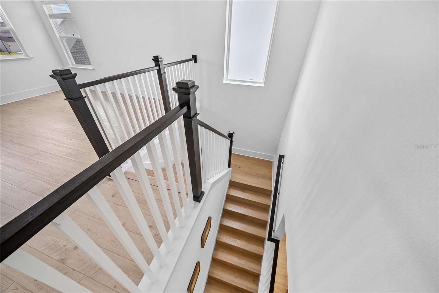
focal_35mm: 12
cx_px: 220
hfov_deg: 112.6
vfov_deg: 90.1
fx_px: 146
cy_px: 146
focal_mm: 12
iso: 320
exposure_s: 1/6
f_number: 6.3
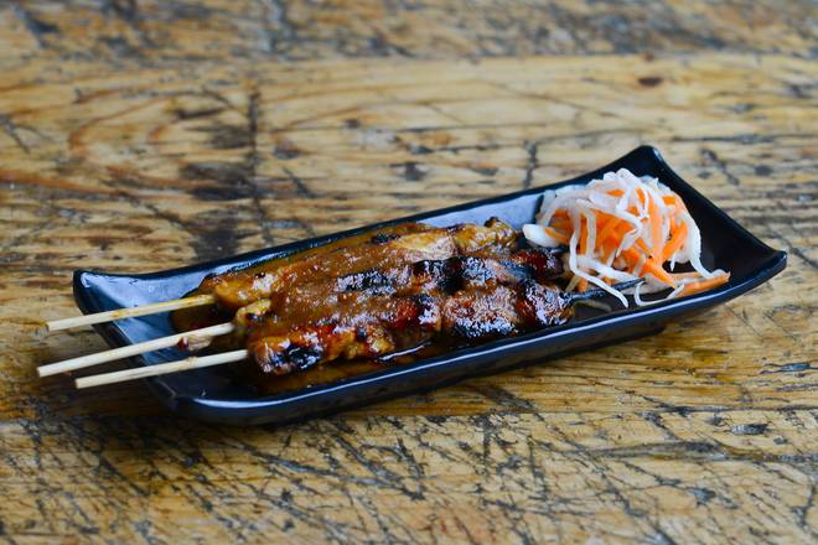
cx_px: 409
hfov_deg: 23.9
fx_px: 1931
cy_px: 272
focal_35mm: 85
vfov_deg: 16.1
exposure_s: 1/25
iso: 400
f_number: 5.6
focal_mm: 85
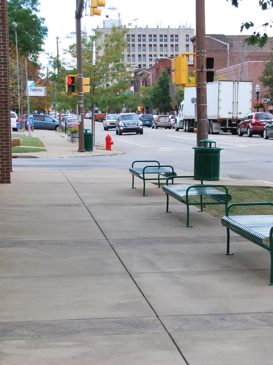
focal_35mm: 95
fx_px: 999
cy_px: 182
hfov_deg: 15.5
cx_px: 166
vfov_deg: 20.7
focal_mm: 44
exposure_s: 1/160
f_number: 6.3
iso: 100
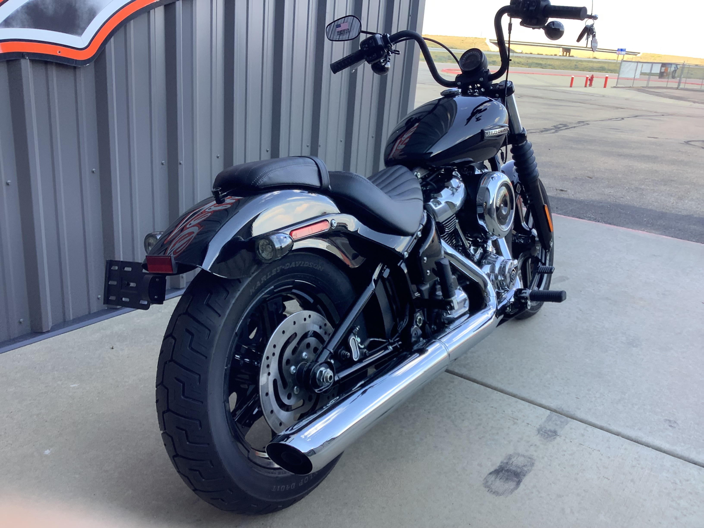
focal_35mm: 31
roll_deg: -5.0
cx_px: 352
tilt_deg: -20.8
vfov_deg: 45.4
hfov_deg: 58.4
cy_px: 264
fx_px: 630
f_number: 2.4
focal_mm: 3.3
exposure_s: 1/100
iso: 25
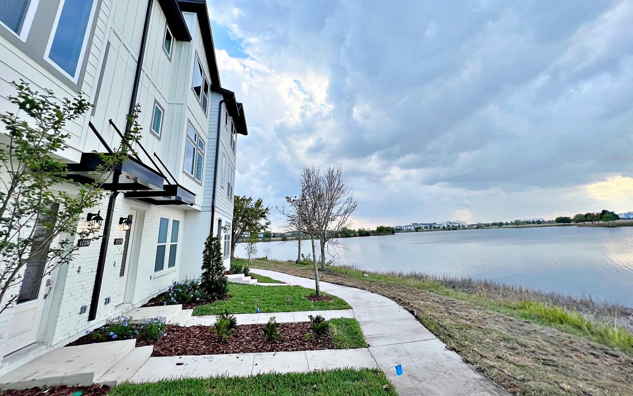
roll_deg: +2.4
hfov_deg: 105.3
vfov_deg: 77.7
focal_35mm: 14
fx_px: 241
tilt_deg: +16.7
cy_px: 158
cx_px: 320
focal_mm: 1.57
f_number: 1.8
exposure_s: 1/686
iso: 32
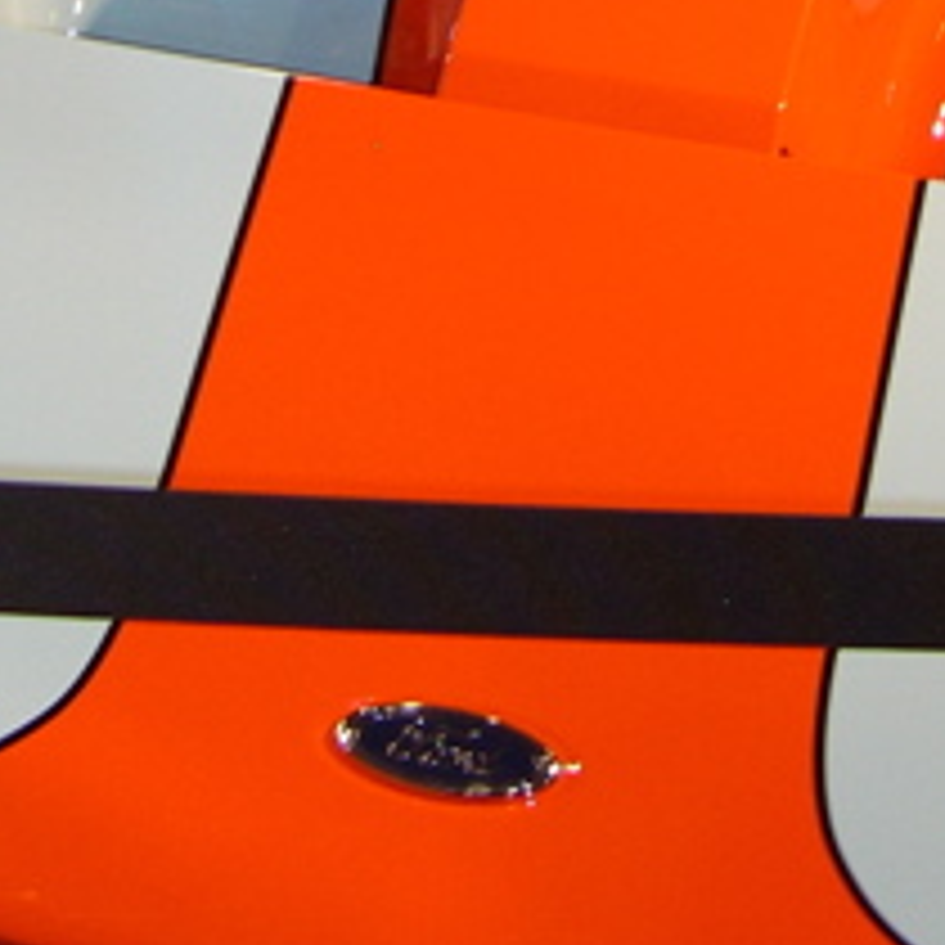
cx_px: 698
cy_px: -644
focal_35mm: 128
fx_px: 3953
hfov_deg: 13.6
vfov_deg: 12.6
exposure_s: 1/30
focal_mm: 8
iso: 100
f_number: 2.8
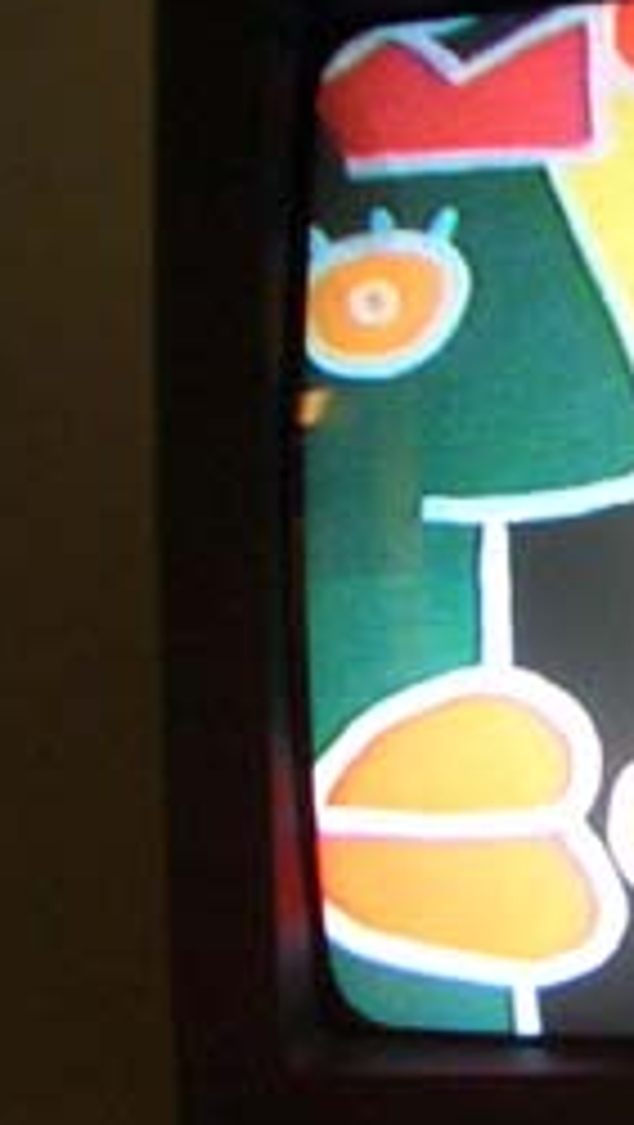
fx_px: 2505
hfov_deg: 13.1
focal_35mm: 84
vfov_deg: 25.2
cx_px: 1120
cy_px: 727
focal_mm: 5.8
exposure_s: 1/40
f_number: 2.6
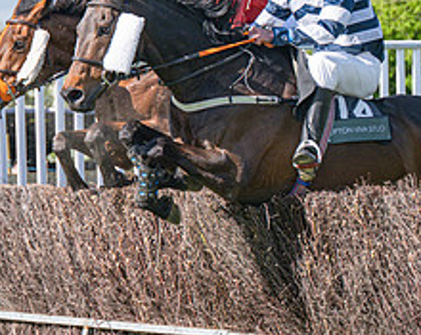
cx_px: 303
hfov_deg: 6.8
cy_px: 98
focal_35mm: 283
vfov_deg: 5.4
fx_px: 3518
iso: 400
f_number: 4
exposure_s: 1/2500
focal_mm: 98
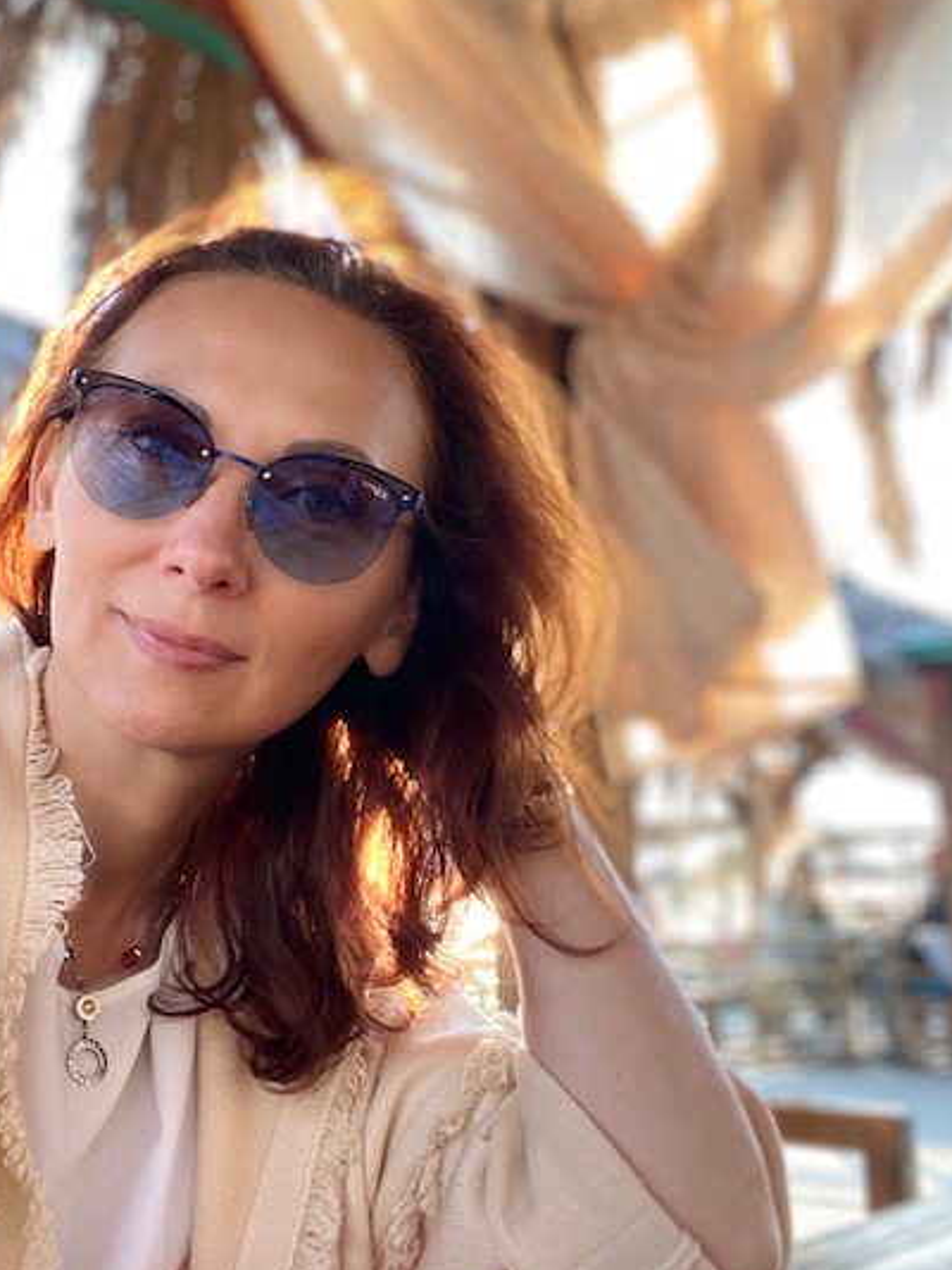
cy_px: 577
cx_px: 388
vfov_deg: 51.3
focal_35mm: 36
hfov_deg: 39.5
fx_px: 1320
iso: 100
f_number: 2.2
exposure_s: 1/69
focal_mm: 2.71
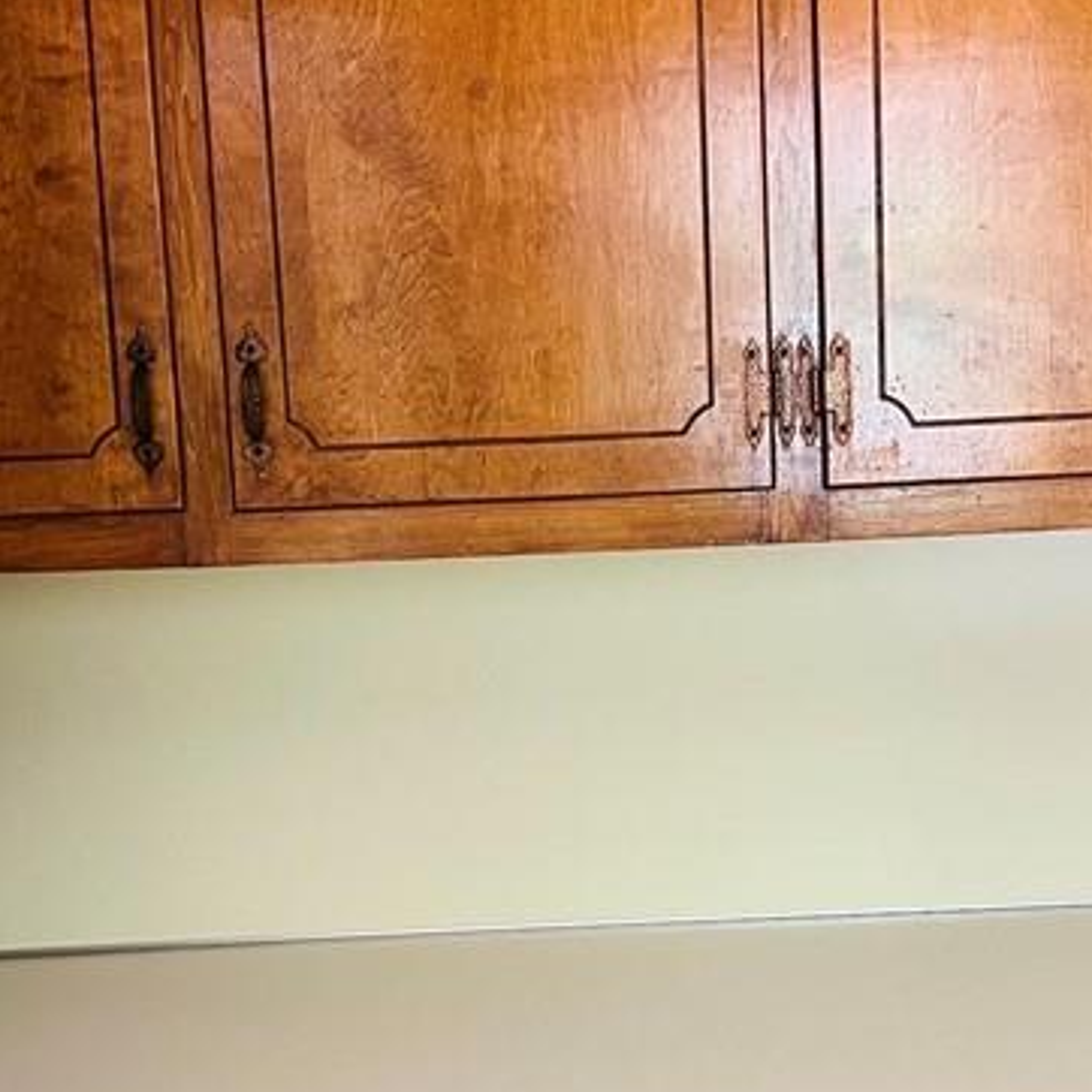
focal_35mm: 65
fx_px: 2320
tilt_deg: -5.9
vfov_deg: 26.4
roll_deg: +1.8
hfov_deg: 26.5
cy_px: 688
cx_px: 573
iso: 250
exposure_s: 1/60
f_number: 1.5
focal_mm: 5.7
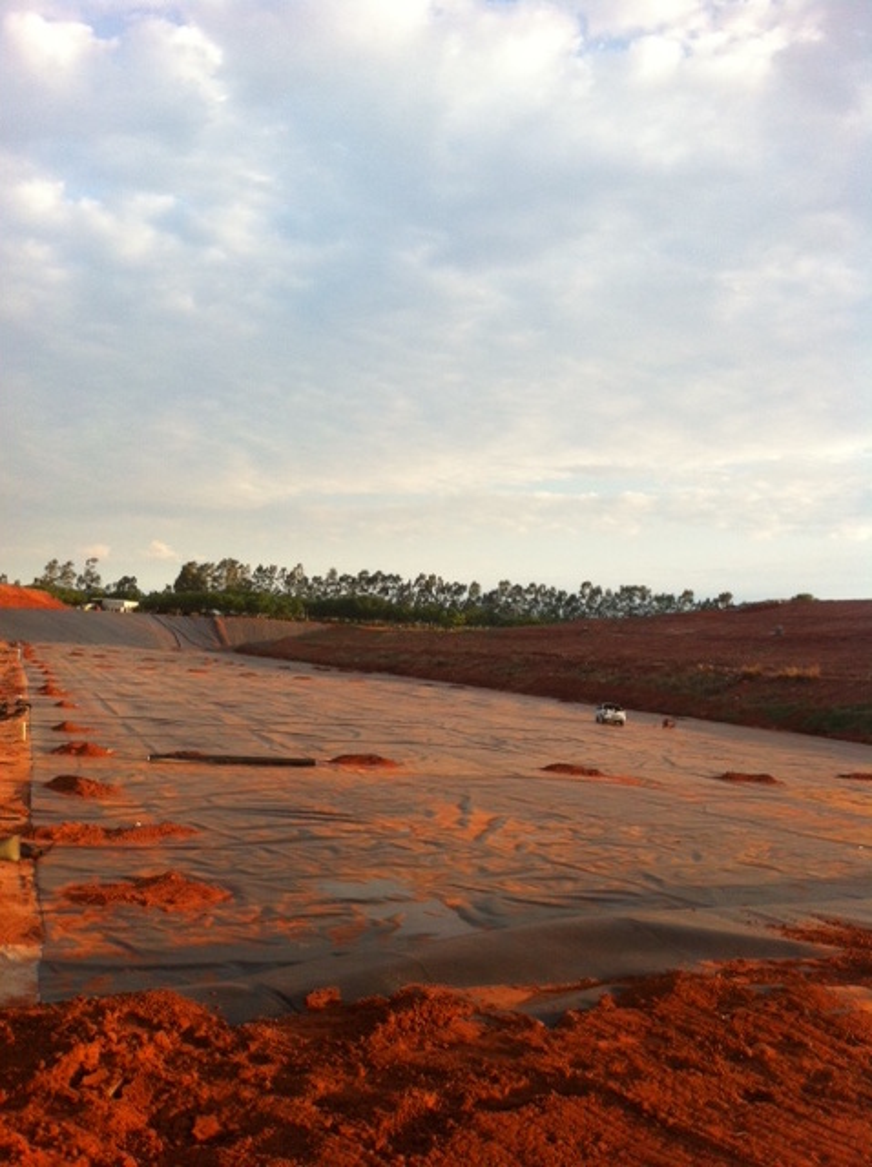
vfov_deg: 52.7
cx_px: 436
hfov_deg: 40.6
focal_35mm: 35
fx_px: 1179
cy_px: 584
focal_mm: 3.85
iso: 80
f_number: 2.8
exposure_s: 1/324
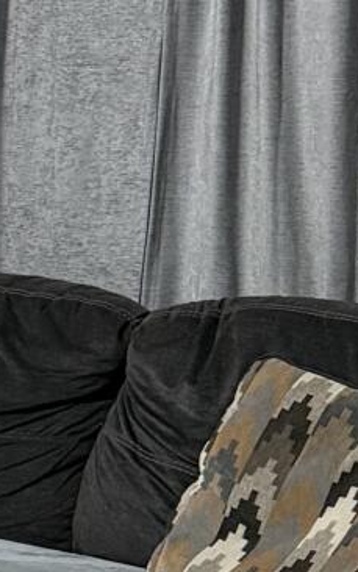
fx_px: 2168
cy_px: 388
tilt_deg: -10.4
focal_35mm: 139
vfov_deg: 15.0
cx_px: -736
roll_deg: +1.2
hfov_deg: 8.0
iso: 500
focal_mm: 6.76
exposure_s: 1/60
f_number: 1.78
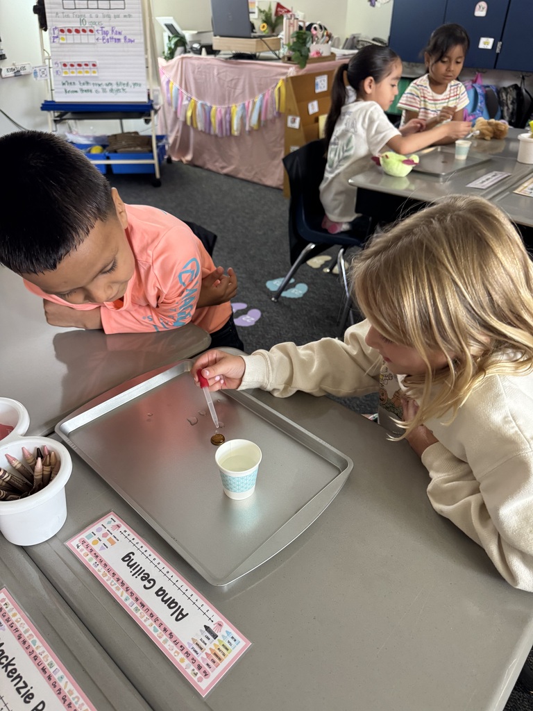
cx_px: 266
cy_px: 356
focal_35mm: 24
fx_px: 493
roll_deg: -0.3
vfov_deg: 71.6
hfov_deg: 56.8
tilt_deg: -35.8
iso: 400
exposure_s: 1/60
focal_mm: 6.76
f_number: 1.78
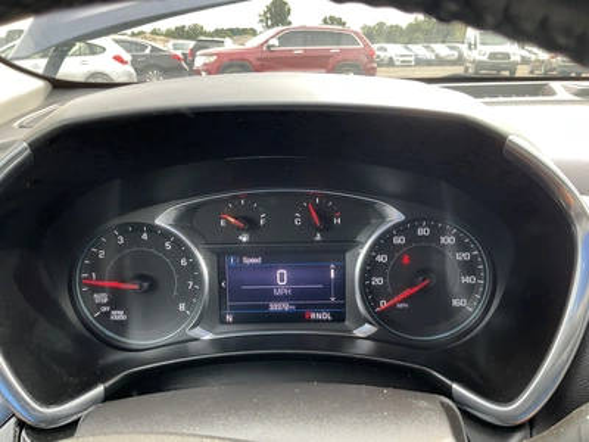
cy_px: 221
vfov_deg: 48.2
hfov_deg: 61.7
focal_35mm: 29
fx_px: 493
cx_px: 294
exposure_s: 1/122
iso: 32
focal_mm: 3
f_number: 1.8
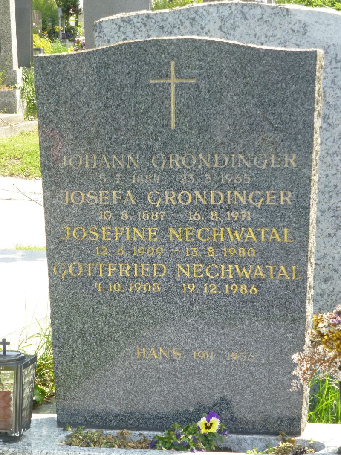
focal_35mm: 109
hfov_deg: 13.6
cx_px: 170
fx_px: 1432
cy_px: 228
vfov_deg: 18.0
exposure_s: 1/200
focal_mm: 19.4
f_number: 5.3
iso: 200
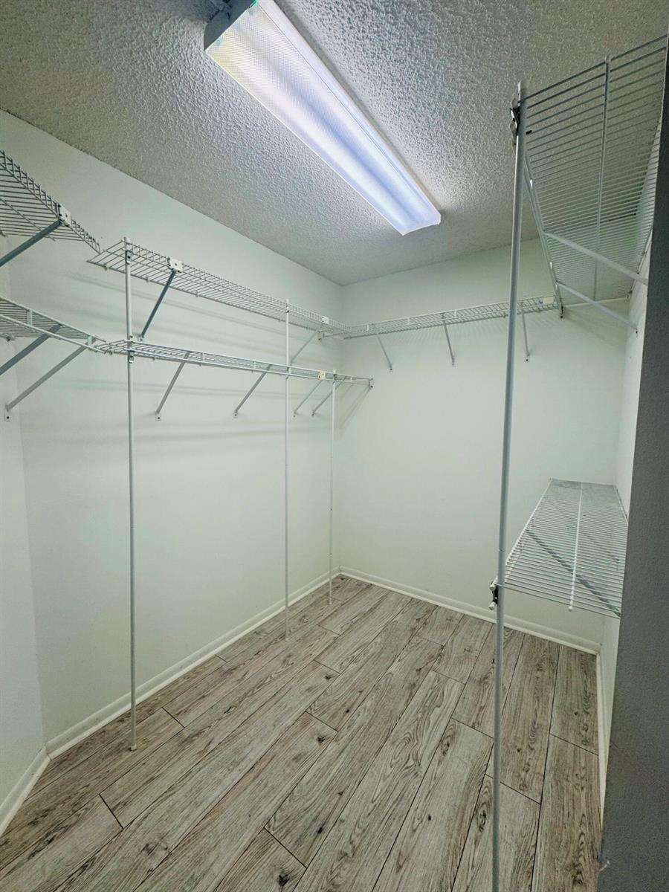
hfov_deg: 85.7
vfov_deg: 102.1
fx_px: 361
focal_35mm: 14
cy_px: 446
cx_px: 334
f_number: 2.2
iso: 80
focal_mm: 2.22
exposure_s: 1/120
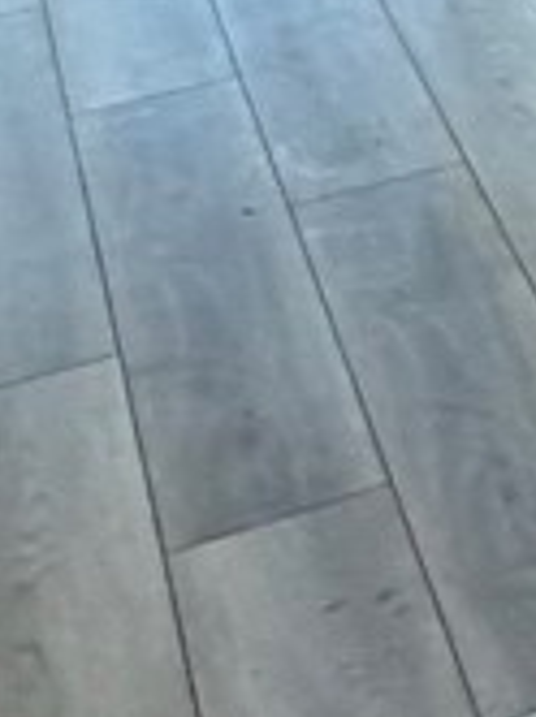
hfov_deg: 7.6
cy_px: -955
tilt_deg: -1.9
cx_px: 2140
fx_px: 2794
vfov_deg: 12.0
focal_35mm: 135
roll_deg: +2.0
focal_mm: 2.22
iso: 125
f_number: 2.2
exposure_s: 1/120
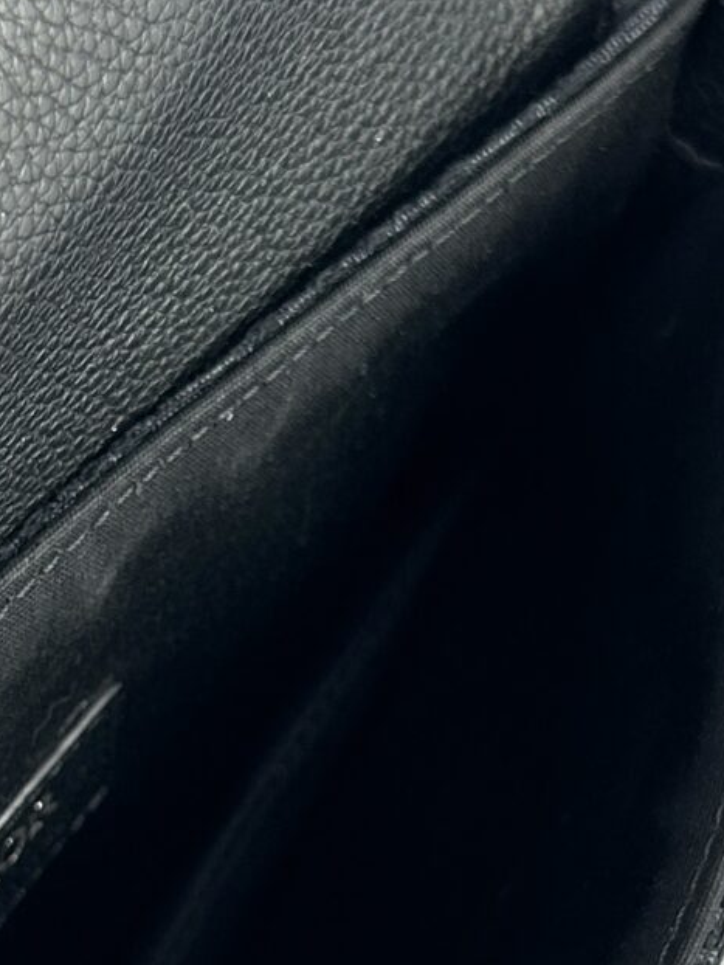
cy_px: 607
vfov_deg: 18.3
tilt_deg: -48.1
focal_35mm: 107
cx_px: 164
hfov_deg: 13.8
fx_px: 2982
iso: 64
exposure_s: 1/100
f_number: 1.5
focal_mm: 5.7
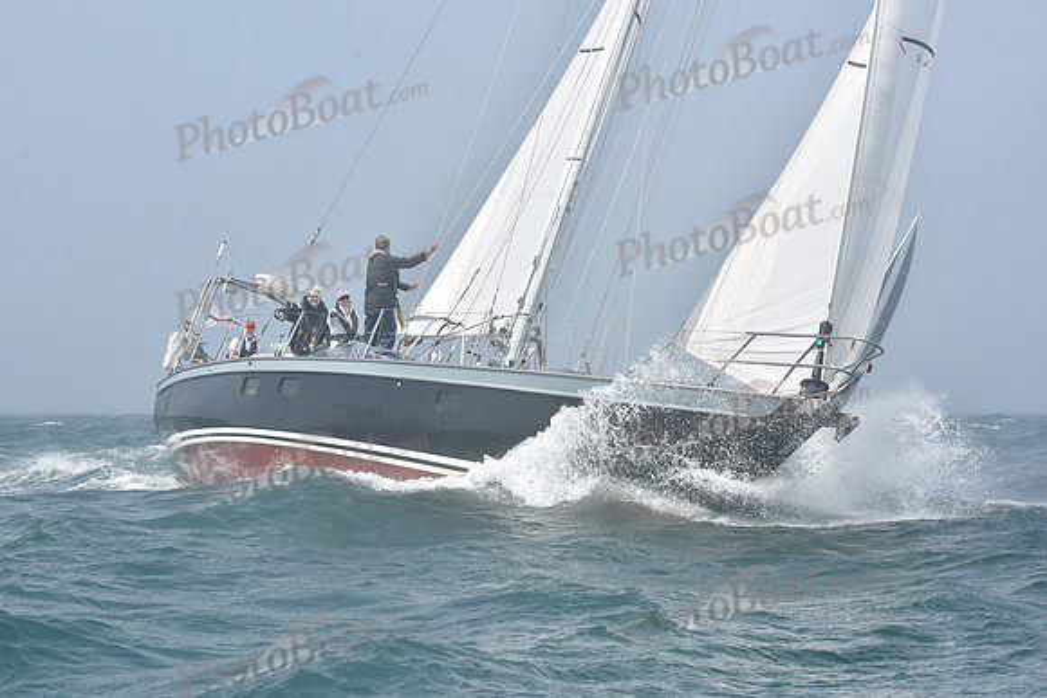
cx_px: 524
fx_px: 2502
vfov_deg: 15.9
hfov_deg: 23.6
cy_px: 349
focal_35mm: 86
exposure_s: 1/800
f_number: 11
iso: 320
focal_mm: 86
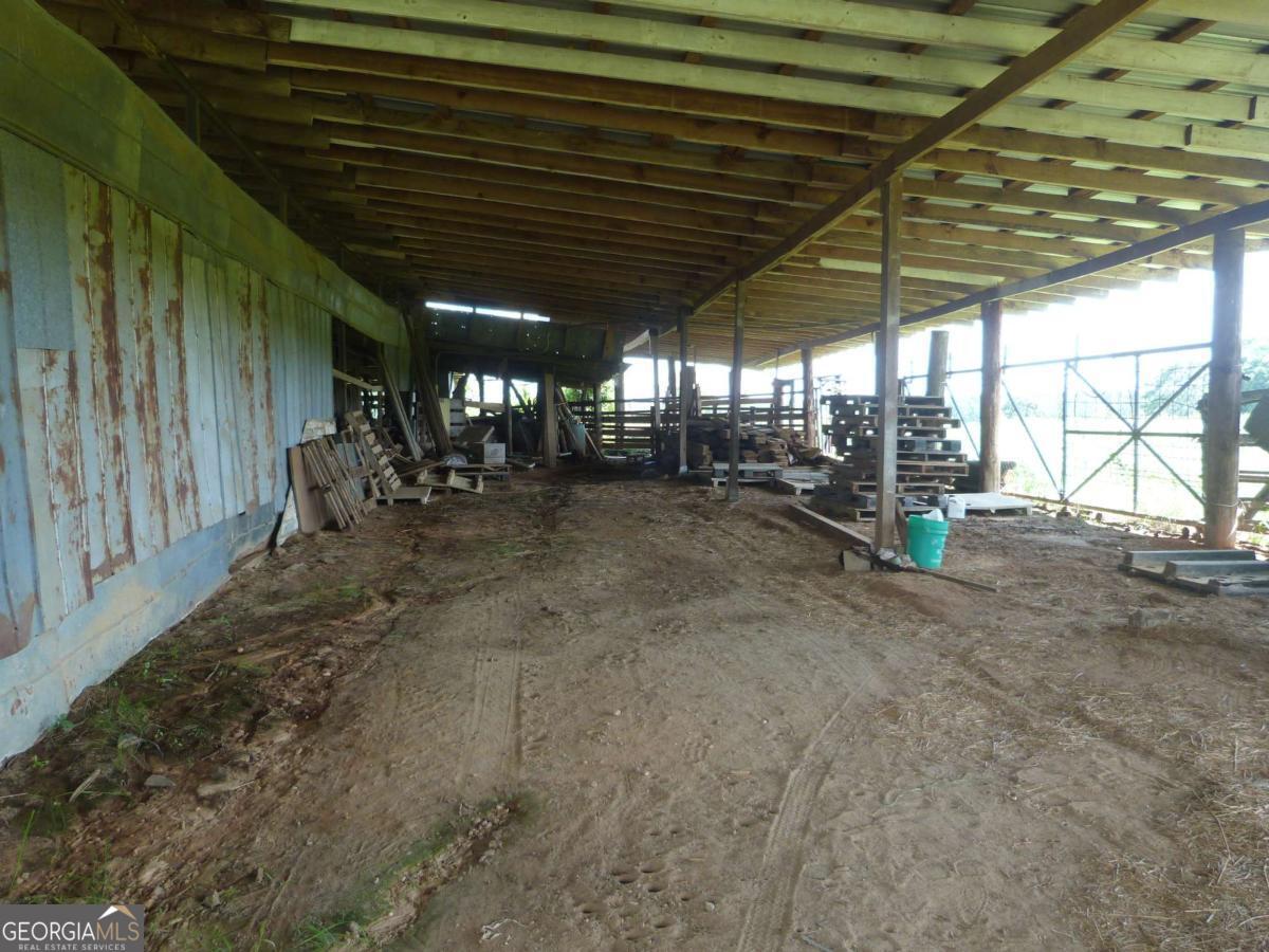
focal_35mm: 25
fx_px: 916
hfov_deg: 69.4
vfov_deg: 54.9
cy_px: 476
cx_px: 634
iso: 125
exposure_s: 1/60
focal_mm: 4.5
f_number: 2.8
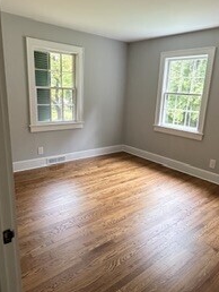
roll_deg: -1.8
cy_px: 149
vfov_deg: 67.2
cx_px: 116
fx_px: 219
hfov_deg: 53.1
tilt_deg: -15.0
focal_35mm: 26
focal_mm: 2.22
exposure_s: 1/60
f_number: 2.2
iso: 640
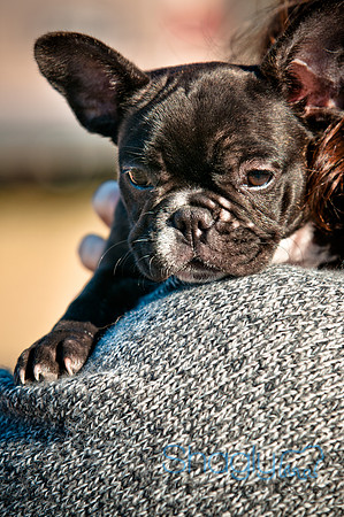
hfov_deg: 6.8
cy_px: 258
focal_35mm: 202
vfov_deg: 10.2
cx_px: 172
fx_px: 2909
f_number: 5
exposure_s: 1/500
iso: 200
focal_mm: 135
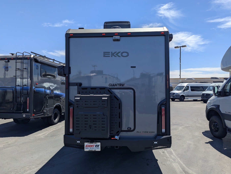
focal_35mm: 24
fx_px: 160
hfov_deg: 71.5
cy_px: 87
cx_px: 116
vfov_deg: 56.9
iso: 44
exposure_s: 1/1887
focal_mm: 6.81
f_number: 1.85
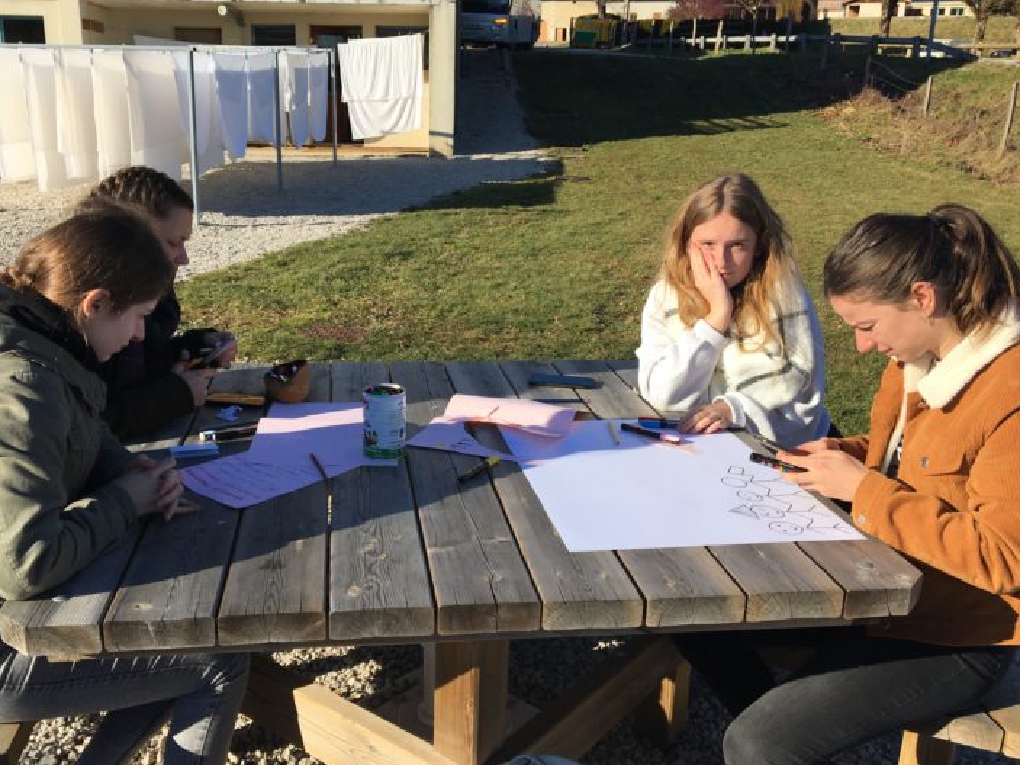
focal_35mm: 33
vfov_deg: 42.9
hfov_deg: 55.2
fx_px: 972
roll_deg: -0.9
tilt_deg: -16.7
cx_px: 453
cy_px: 401
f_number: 2.2
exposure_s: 1/1637
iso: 25
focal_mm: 4.15
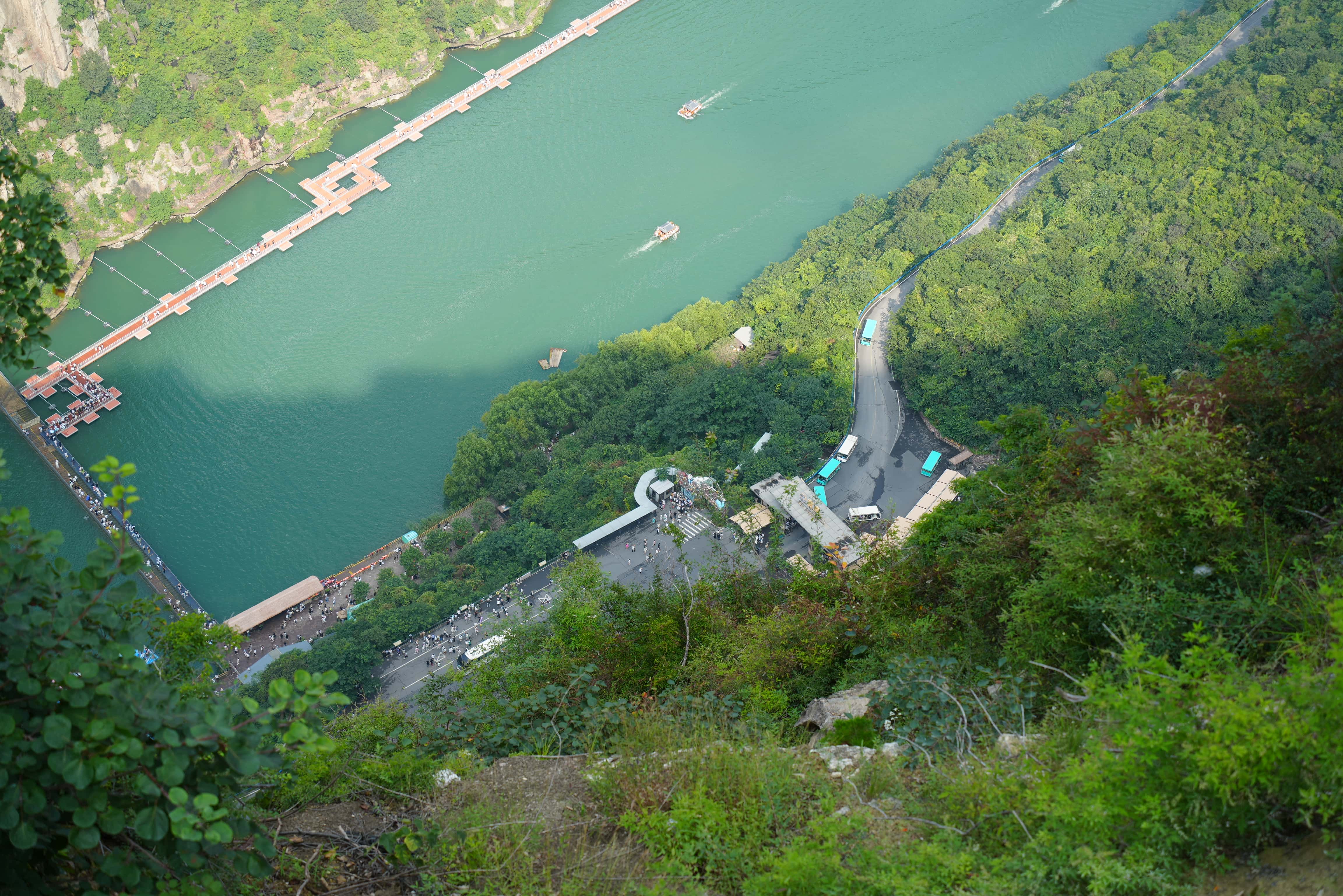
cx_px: 672
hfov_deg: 31.4
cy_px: 448
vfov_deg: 21.2
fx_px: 2387
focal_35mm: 64
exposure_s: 1/200
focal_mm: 64
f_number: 5
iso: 100
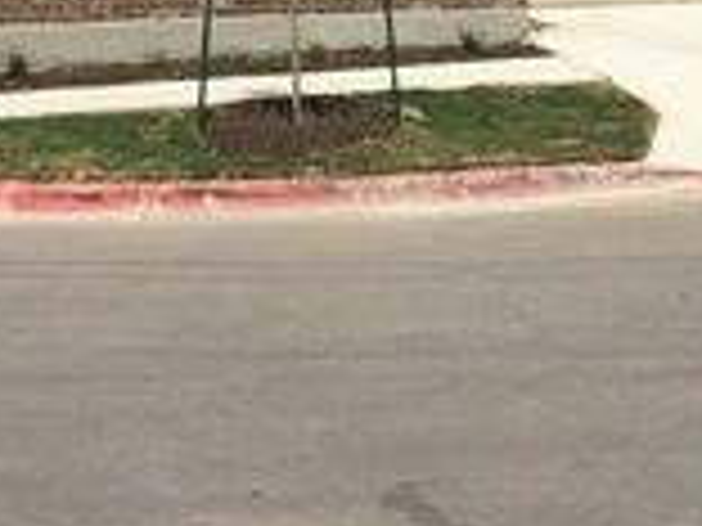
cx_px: 297
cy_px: -88
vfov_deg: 15.4
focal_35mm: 93
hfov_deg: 21.1
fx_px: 1886
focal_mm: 4.15
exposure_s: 1/3300
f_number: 2.2
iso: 32
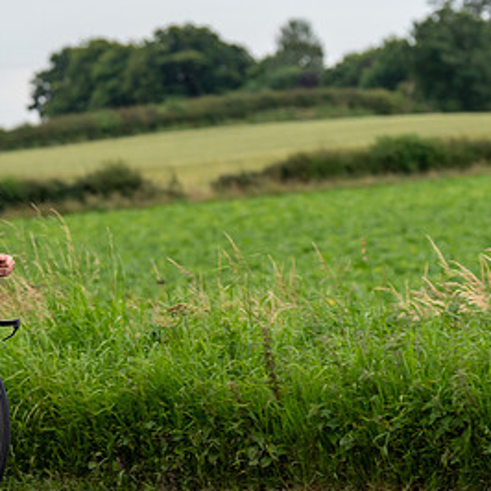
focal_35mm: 261
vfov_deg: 6.7
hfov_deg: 6.7
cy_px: 229
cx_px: 0
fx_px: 4188
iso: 500
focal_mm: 95
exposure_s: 1/800
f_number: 3.2
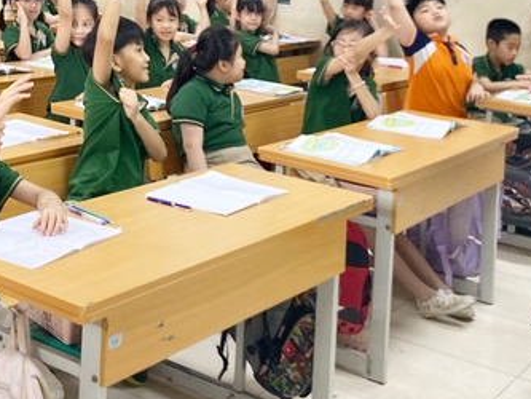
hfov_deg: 29.1
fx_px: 982
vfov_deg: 21.5
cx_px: 59
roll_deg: -4.4
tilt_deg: -1.5
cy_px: -68
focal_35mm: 64
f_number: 1.8
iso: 160
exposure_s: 1/58
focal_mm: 4.25
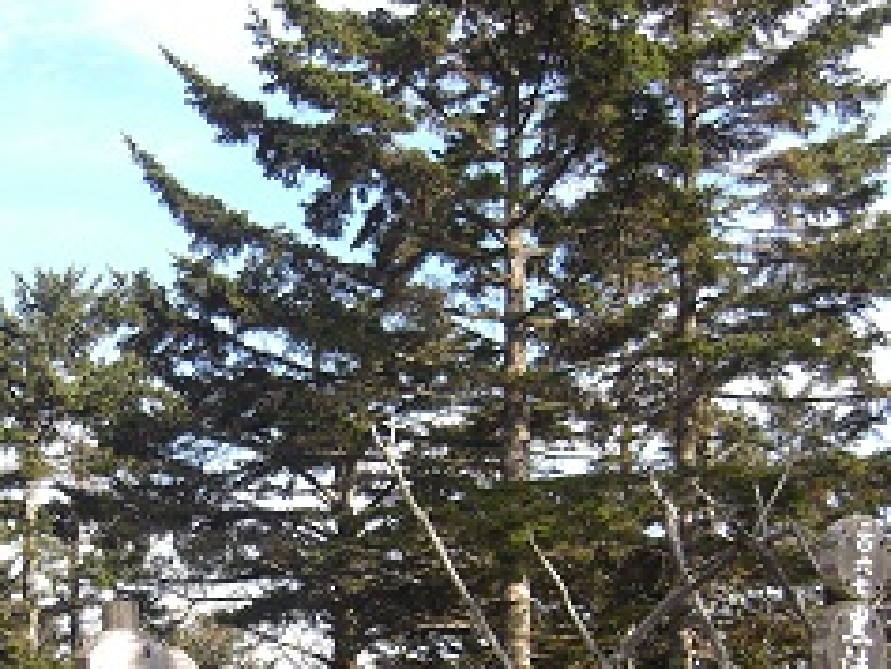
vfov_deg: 19.8
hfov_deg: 26.1
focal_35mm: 73
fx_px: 1880
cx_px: 150
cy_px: 609
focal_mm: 7.9
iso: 80
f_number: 2.8
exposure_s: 1/400
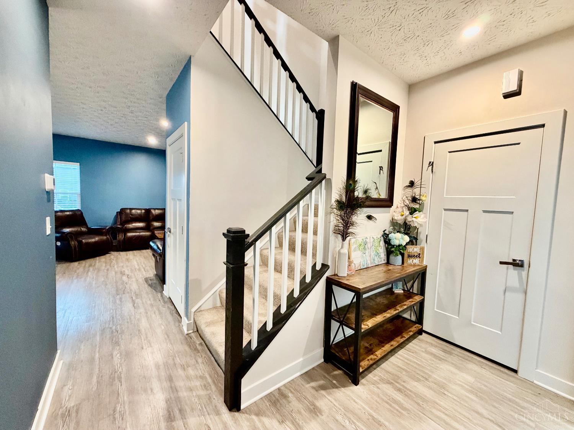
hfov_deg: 102.1
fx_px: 232
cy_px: 215
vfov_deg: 85.7
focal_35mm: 14
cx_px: 287
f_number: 2.2
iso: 500
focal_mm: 2.22
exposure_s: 1/60
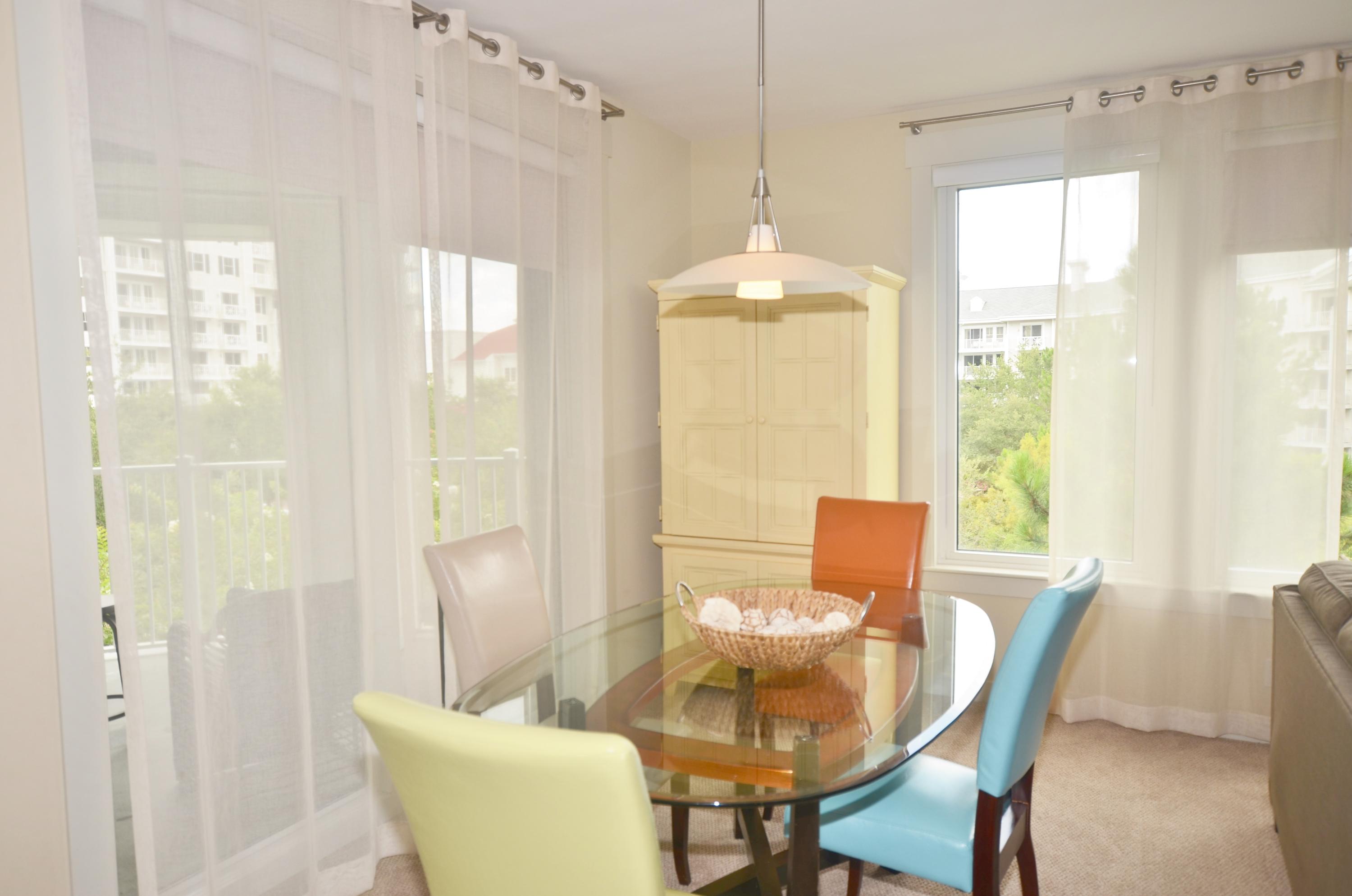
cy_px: 448
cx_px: 676
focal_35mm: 26
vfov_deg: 50.2
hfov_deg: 70.5
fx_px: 956
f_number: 4
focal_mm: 17
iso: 100
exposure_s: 1/60
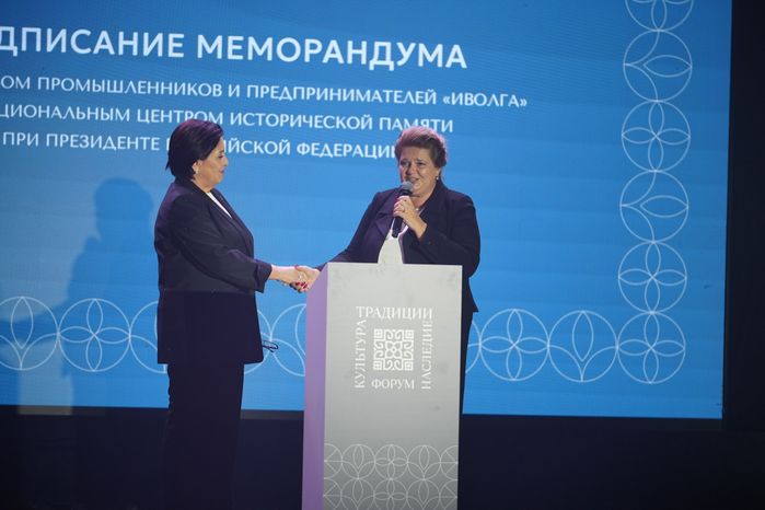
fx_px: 4250
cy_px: 255
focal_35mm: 200
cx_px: 382
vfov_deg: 6.9
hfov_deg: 10.3
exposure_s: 1/400
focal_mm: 200
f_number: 2.8
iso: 500
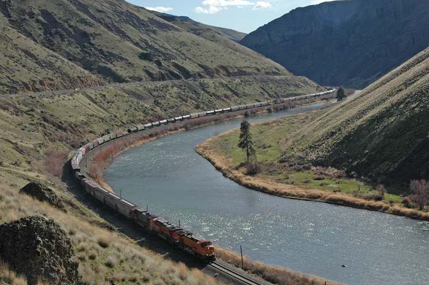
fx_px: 762
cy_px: 133
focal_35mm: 64
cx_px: 228
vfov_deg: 21.2
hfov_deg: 31.4
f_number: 9
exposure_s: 1/320
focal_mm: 38
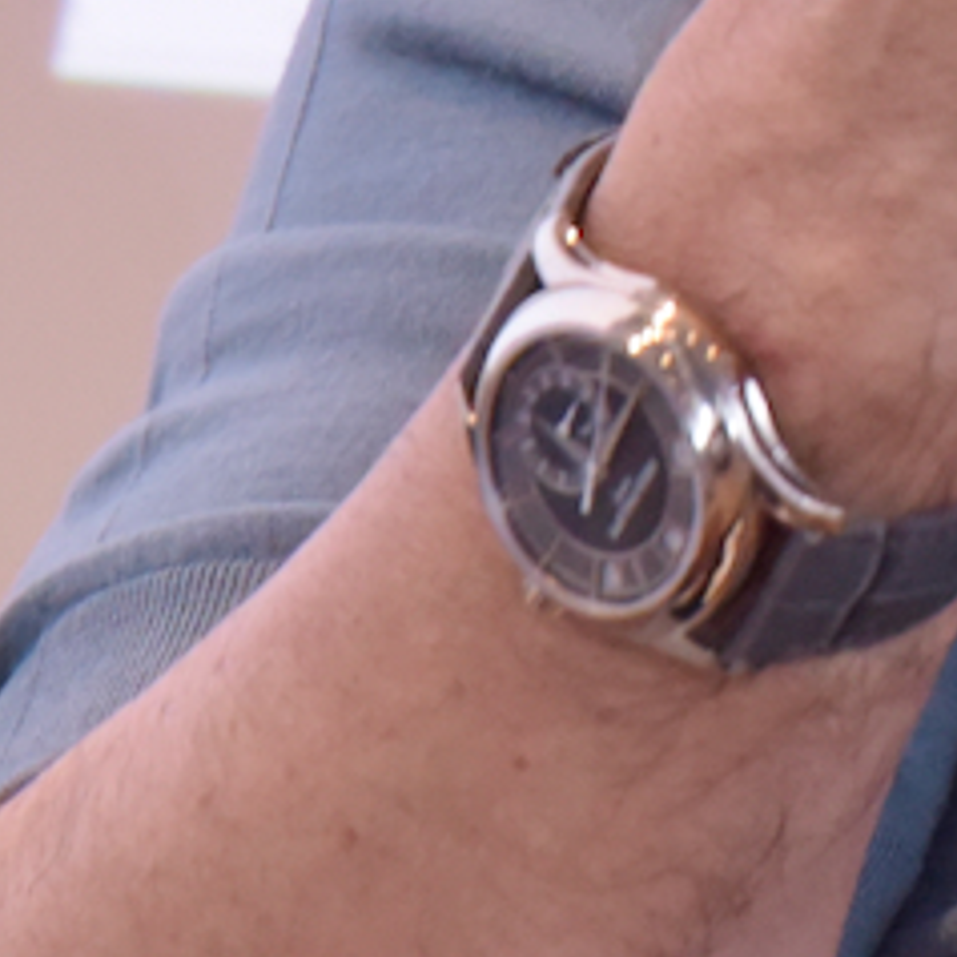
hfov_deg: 1.3
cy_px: -1267
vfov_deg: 1.3
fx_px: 43320
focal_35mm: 1385
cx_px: 2807
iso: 2000
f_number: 6.3
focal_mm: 185
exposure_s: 1/100
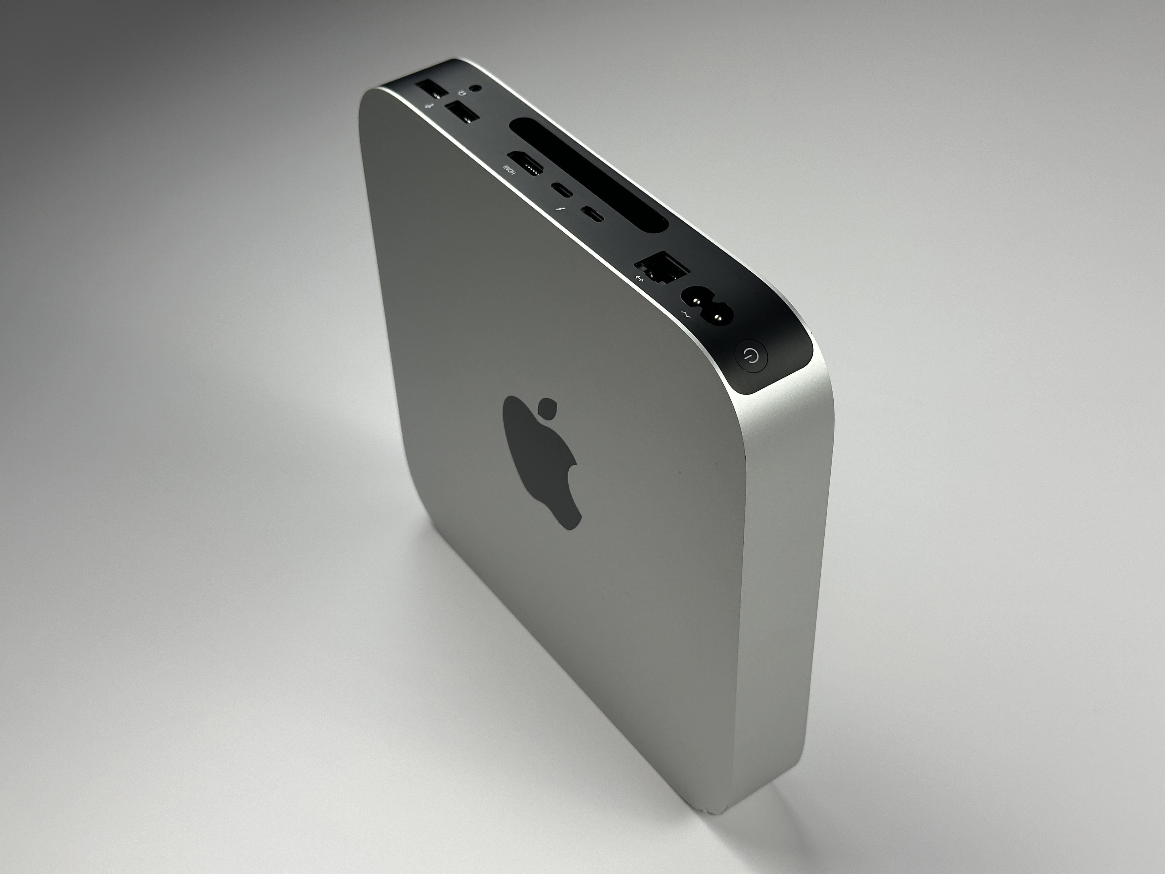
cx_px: 582
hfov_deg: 39.7
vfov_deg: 30.3
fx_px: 1615
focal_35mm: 48
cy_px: 437
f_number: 1.78
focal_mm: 6.86
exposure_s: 1/161
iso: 64
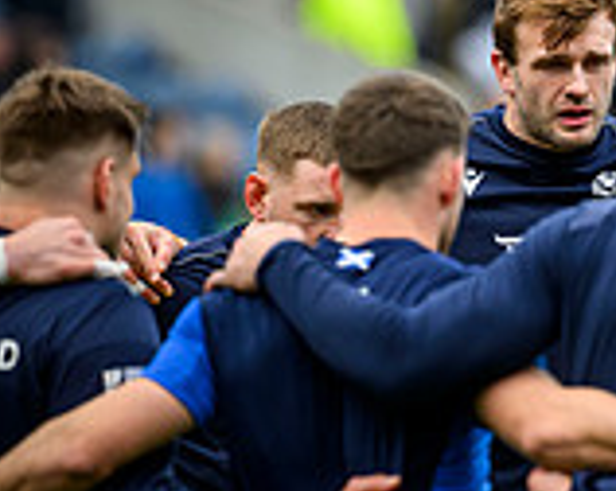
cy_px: 251
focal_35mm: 1378
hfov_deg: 1.4
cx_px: 1099
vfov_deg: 1.1
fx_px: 25092
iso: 800
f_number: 4.5
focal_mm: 400
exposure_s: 1/640
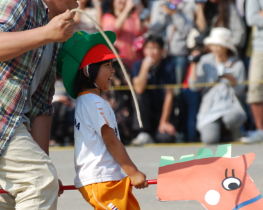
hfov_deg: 4.1
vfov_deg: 3.3
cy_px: 109
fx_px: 3643
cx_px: 78
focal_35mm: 468
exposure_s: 1/1000
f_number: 5
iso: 200
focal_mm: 170
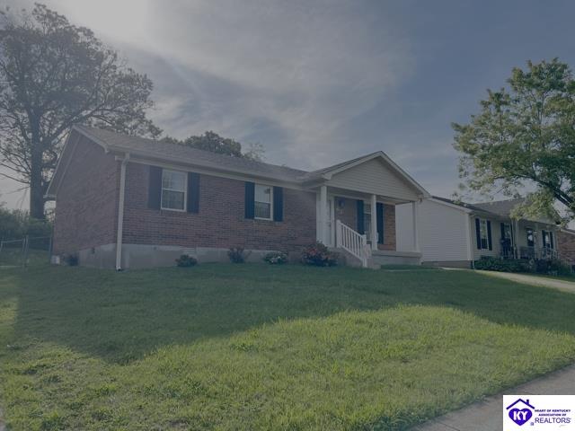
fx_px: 432
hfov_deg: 67.3
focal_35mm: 26
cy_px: 216
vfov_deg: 53.1
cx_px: 288
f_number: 1.5
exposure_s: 1/5587
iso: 50
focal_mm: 5.7
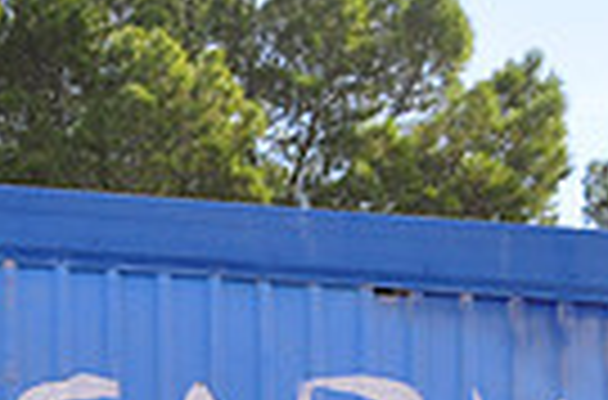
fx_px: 4780
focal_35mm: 284
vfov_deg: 4.7
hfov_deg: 7.3
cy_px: 780
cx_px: 504
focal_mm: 44
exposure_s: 1/200
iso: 200
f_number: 10
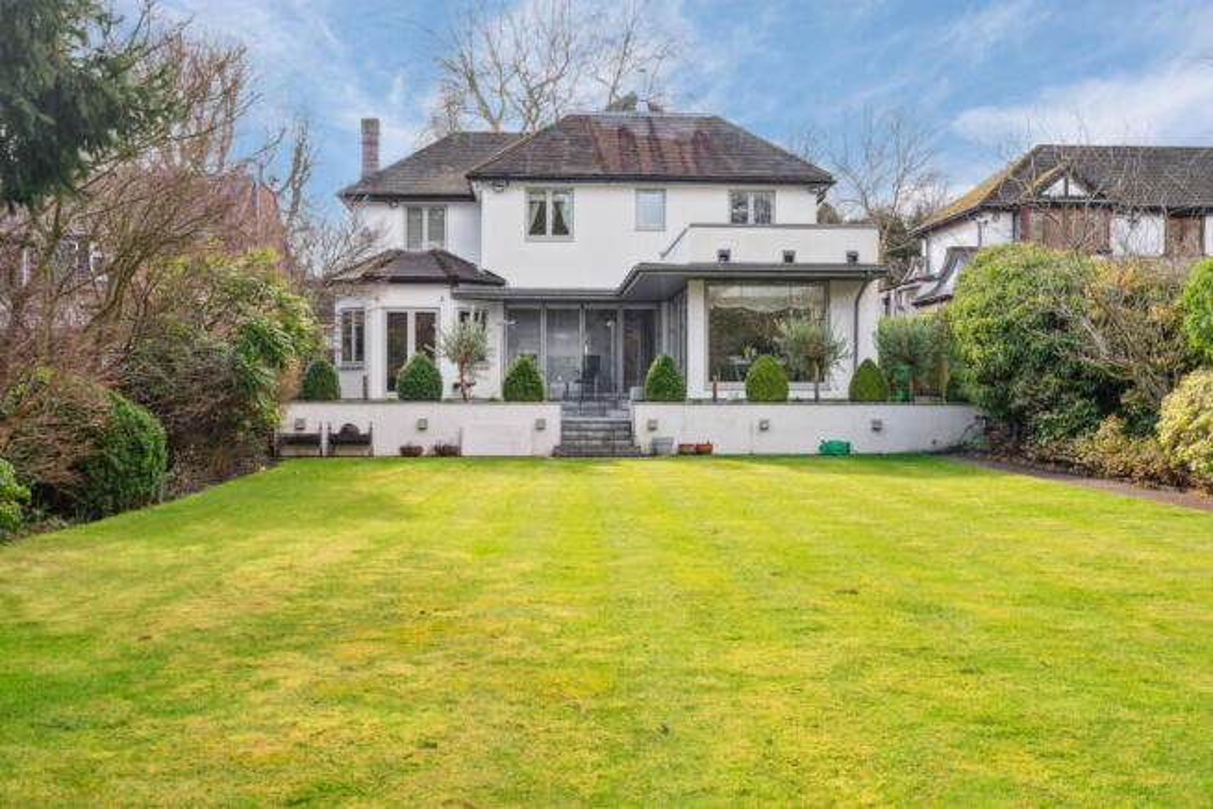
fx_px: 1179
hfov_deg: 54.4
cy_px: 404
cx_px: 606
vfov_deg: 37.9
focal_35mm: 35
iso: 640
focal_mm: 35
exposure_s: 1/100
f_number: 11
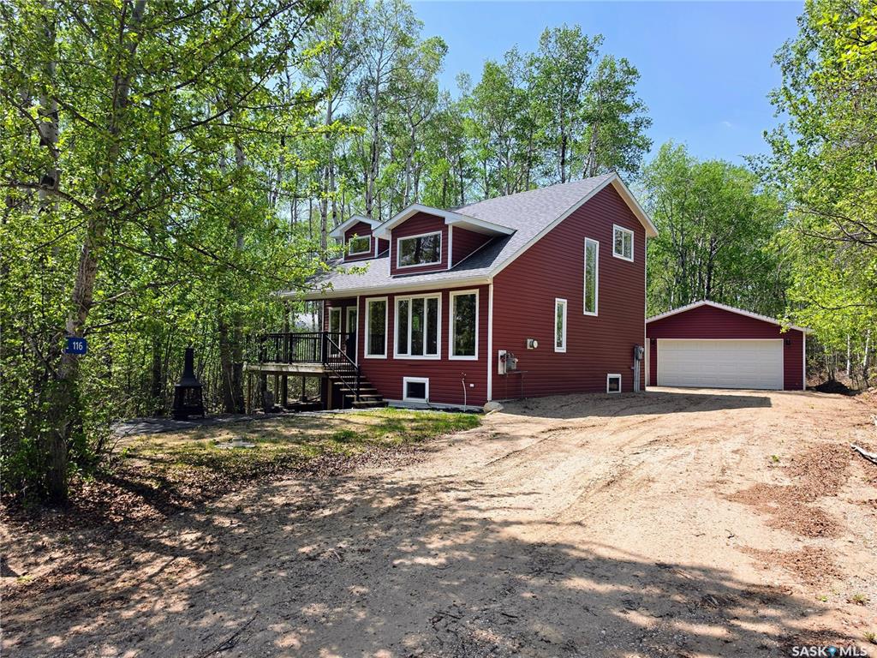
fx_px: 583
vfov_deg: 58.9
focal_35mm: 23
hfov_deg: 73.9
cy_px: 329
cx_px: 438
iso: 64
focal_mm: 6.5
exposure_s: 1/3788
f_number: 1.4
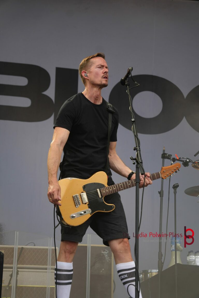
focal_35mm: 108
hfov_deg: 12.7
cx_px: 100
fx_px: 895
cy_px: 149
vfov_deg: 18.9
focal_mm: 72
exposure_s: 1/160
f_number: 5
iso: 125
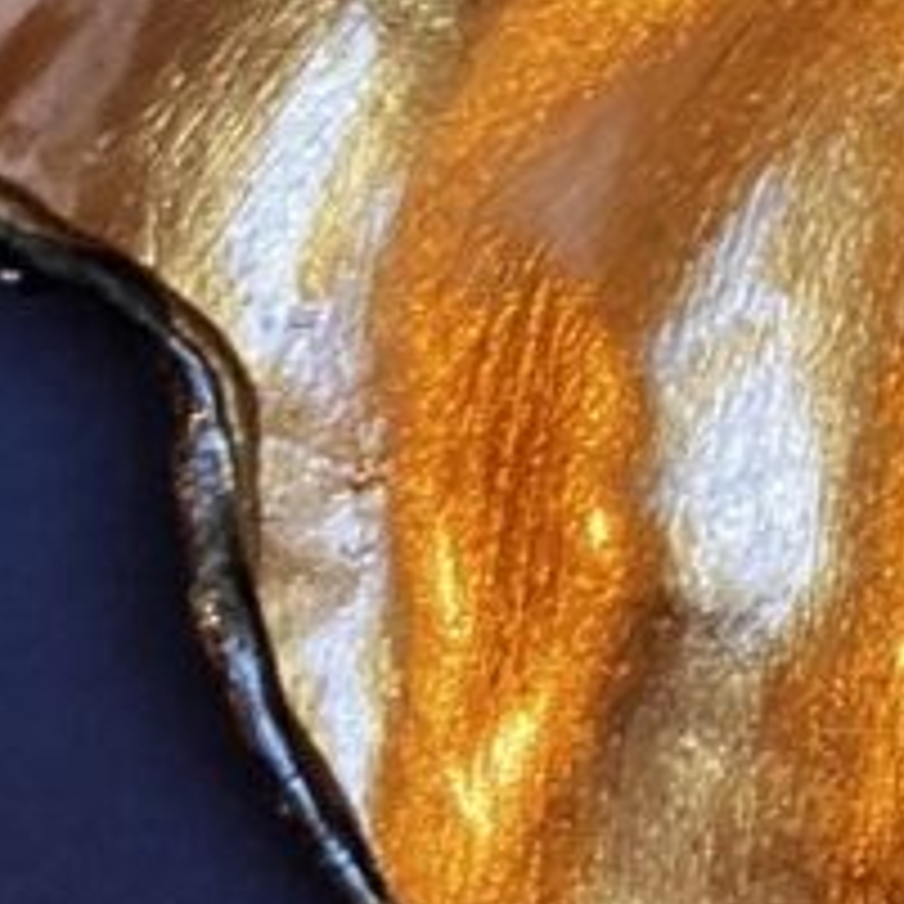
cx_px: 1588
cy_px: -765
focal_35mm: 148
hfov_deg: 11.1
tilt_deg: -69.5
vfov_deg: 11.0
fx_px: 4373
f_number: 1.8
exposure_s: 1/40
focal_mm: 3.99
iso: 400
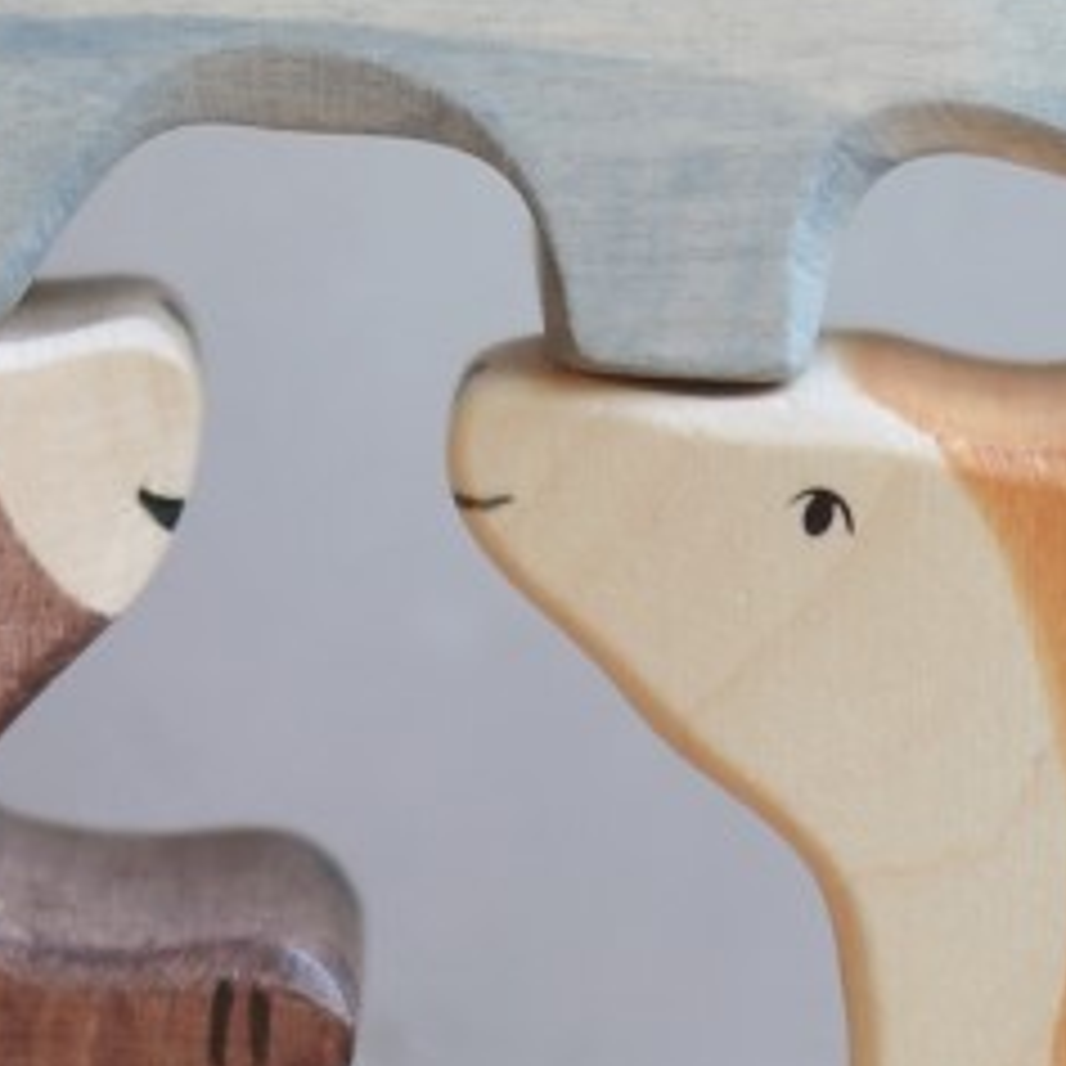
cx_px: 490
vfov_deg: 5.7
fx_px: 10658
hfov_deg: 5.7
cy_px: -493
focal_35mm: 306
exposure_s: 1/100
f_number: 1.8
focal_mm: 35
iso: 125
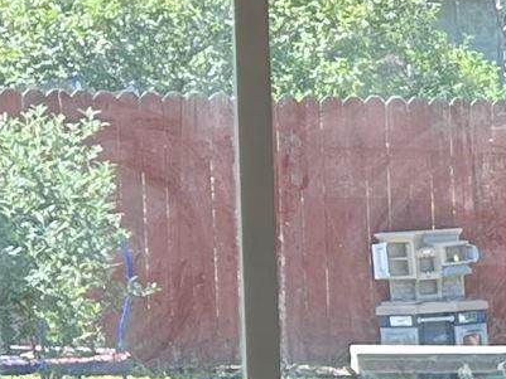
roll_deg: -1.2
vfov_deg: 7.4
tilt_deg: -7.8
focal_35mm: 199
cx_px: 1364
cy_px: 509
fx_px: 2910
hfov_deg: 8.7
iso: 40
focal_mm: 5.7
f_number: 1.5
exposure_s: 1/120
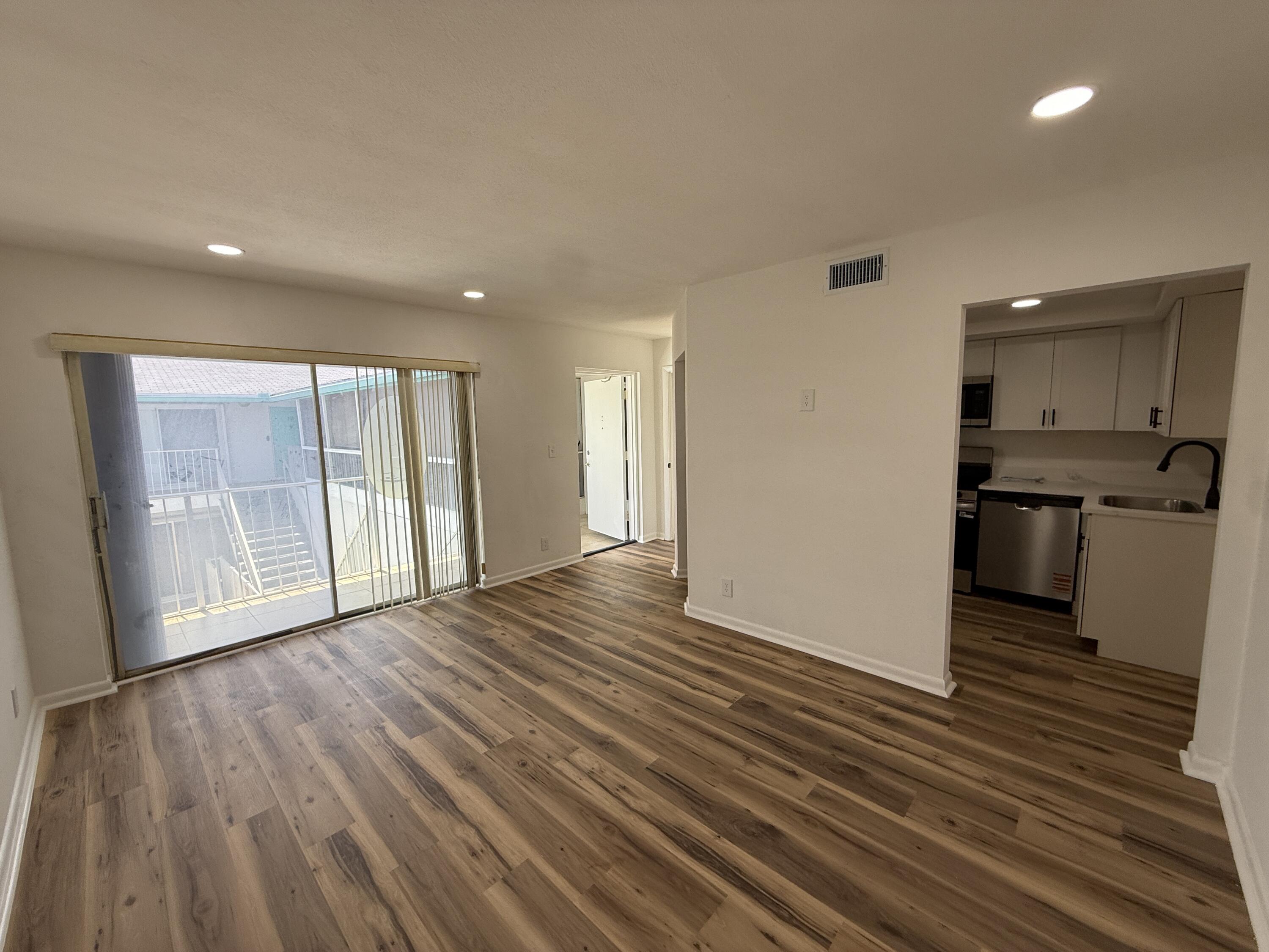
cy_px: 476
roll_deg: +1.1
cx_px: 634
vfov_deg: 85.7
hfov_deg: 102.1
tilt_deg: -6.2
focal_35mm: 14
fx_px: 513
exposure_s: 1/229
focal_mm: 2.22
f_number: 2.2
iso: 64
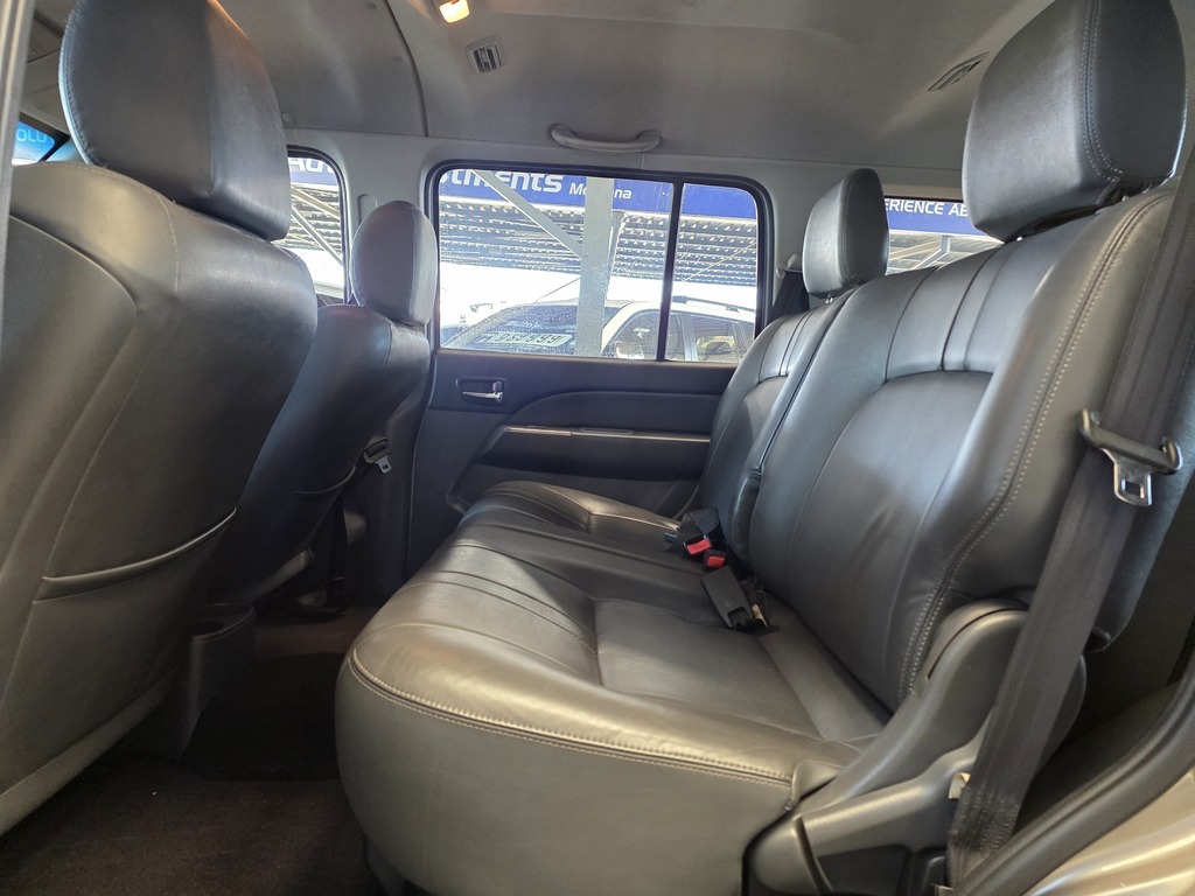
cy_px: 448
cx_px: 598
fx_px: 794
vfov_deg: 58.9
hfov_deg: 73.9
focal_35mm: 23
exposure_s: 1/100
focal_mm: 6.25
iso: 400
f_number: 1.7
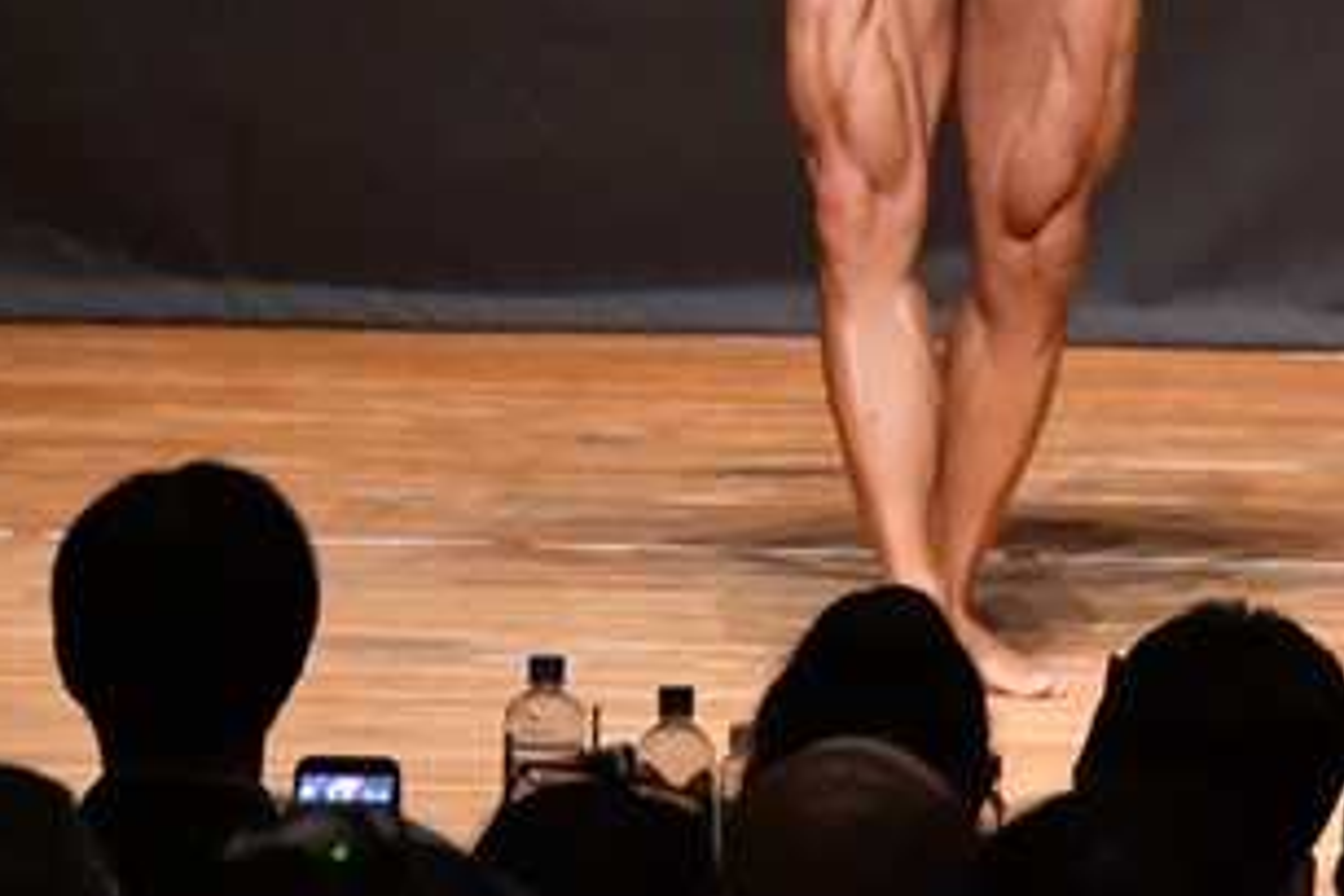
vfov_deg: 2.3
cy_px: -149
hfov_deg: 3.4
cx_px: 1012
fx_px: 22660
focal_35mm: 607
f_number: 5.6
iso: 12800
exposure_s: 1/400
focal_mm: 160
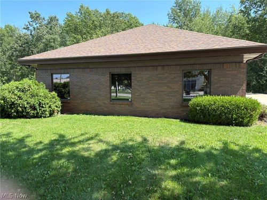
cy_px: 100
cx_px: 134
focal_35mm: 26
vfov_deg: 53.1
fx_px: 201
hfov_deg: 67.3
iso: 50
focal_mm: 5.96
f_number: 1.6
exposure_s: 1/840
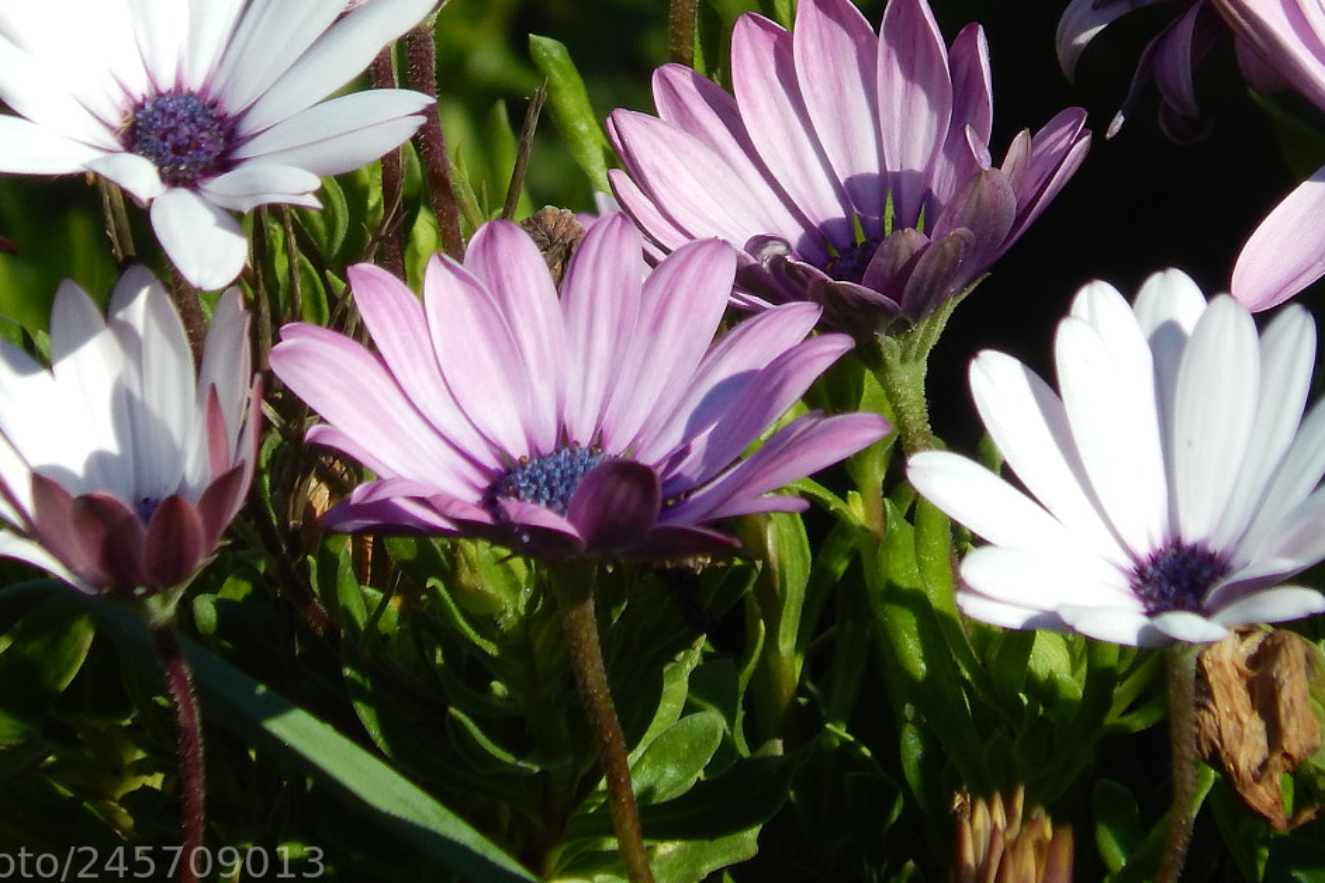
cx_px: 715
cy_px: 129
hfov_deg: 2.0
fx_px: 38753
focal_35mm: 1053
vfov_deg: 1.3
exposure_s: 1/640
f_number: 5.8
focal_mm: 107.1
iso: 125
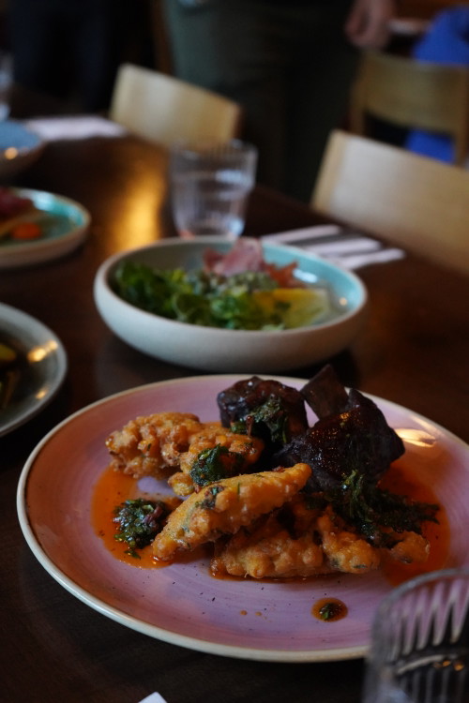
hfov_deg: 30.5
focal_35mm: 44
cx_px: 234
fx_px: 860
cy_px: 352
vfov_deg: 44.5
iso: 12800
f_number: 4.5
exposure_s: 1/400
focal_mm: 44
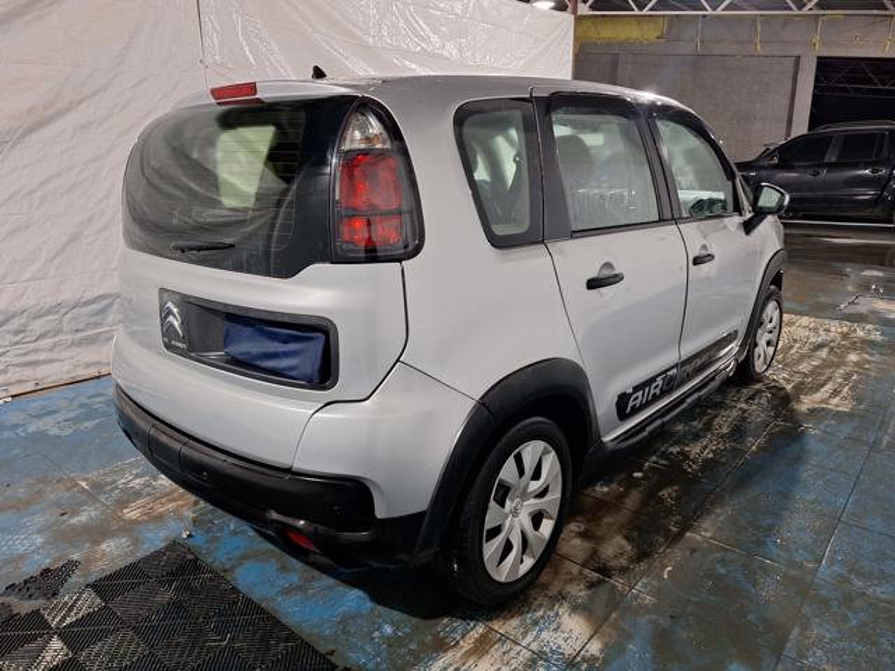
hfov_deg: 73.9
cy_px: 336
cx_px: 448
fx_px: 595
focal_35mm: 23
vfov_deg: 58.9
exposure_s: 1/30
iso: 200
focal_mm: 5.54
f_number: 1.8
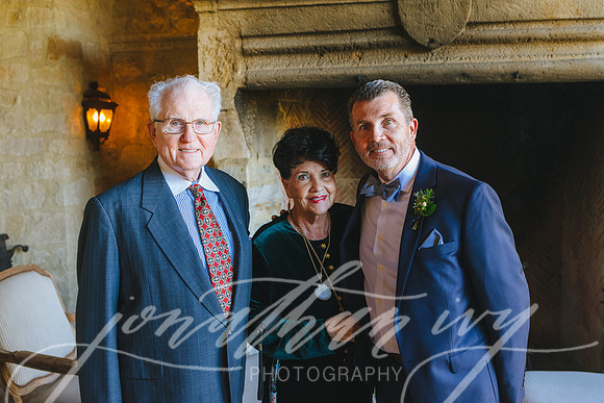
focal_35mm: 36
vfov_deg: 36.7
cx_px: 312
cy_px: 195
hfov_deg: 52.9
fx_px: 607
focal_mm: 35
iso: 1250
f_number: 4
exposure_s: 1/125
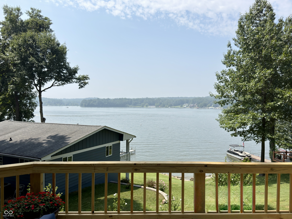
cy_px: 110
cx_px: 146
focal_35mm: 28
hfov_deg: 63.4
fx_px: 236
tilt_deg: -2.1
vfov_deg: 49.7
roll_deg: -0.9
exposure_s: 1/6173
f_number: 1.78
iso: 64
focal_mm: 6.76
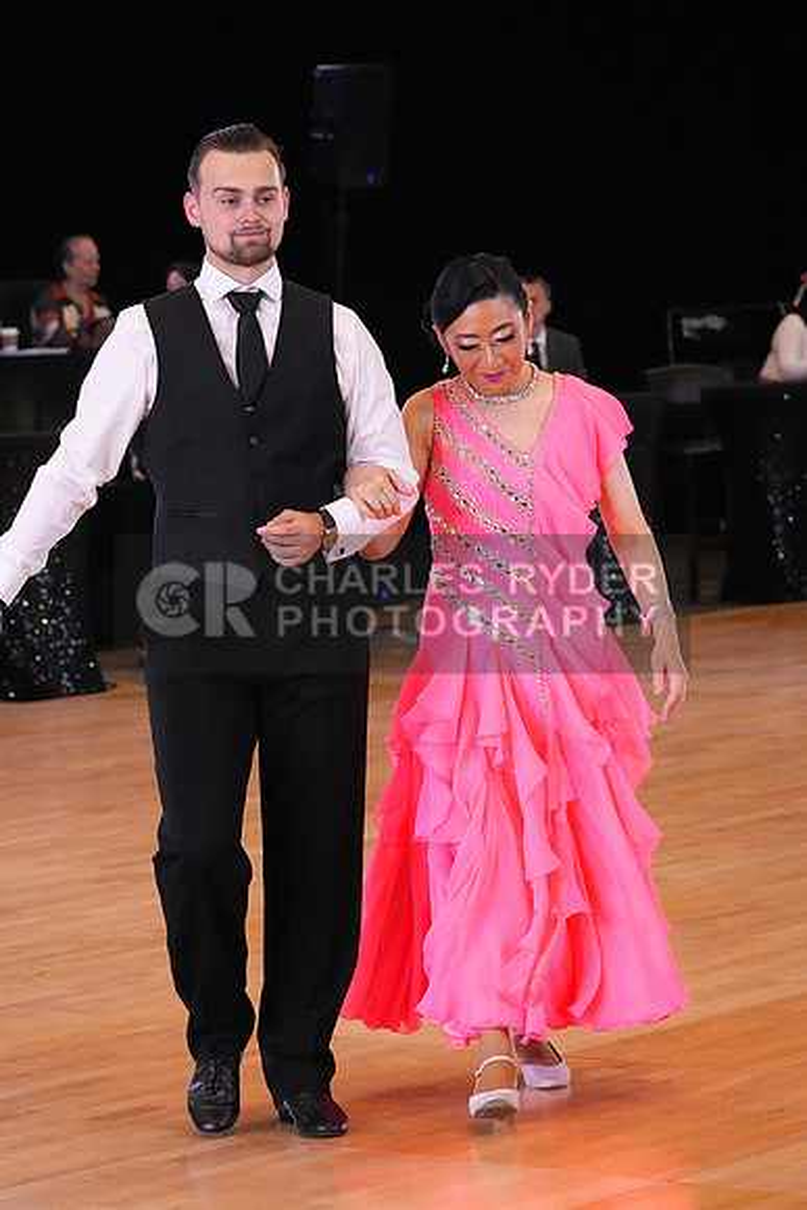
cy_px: 605
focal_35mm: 135
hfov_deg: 10.2
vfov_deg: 15.2
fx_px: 4536
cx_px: 404
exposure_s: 1/400
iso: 16000
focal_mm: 135
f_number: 8
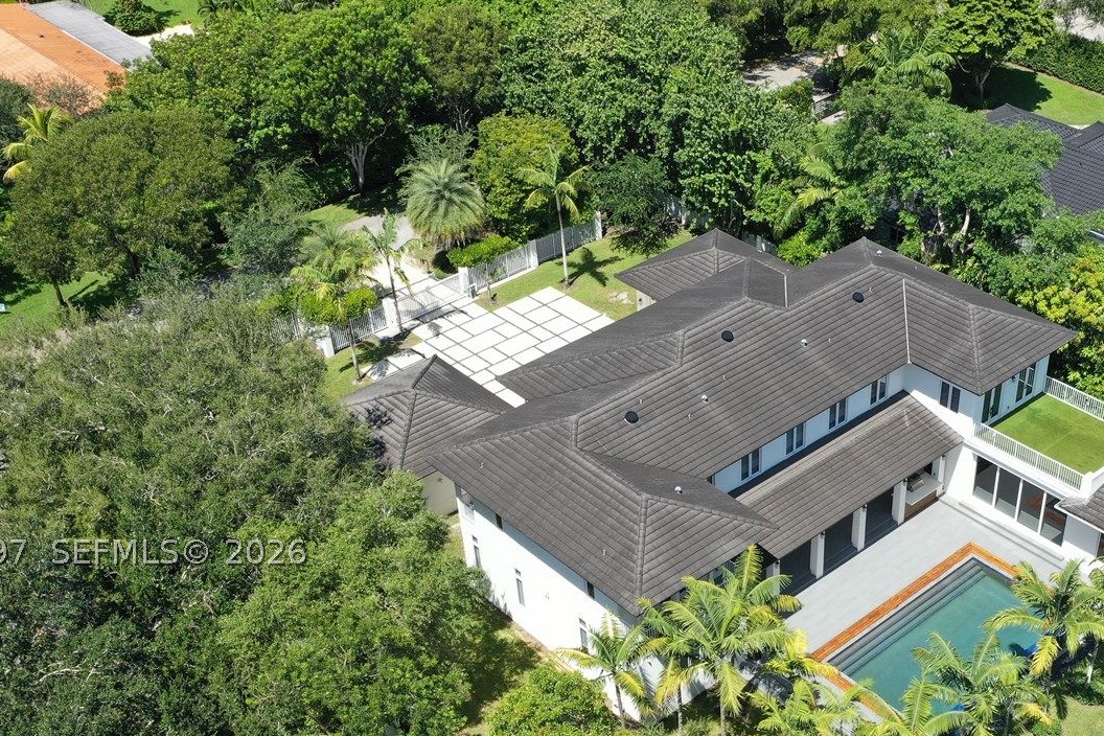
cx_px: 718
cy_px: 550
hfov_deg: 43.1
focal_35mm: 45
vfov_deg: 29.4
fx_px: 1380
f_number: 5.6
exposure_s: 1/320
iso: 100
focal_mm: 10.26
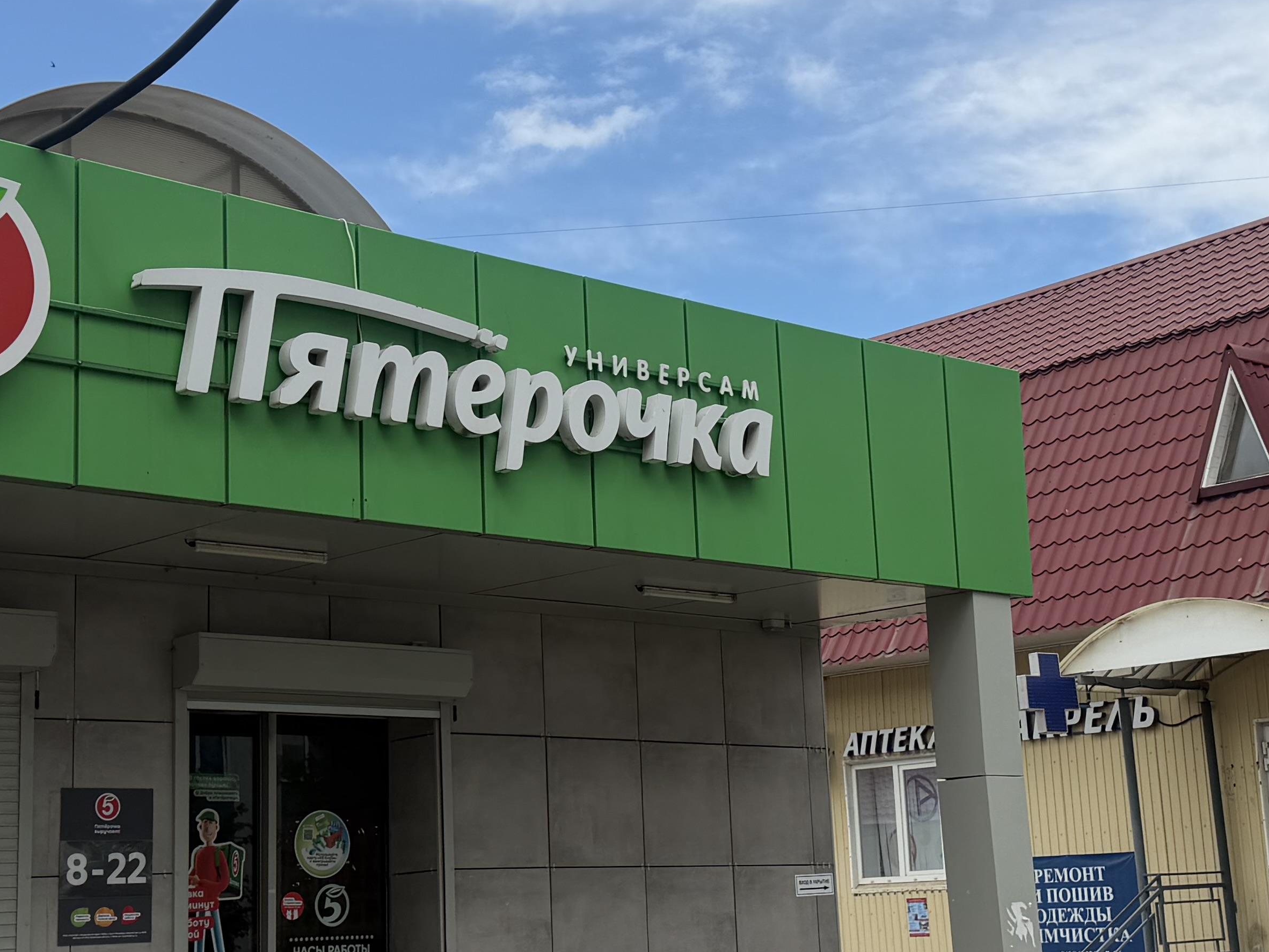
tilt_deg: +11.7
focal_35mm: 58
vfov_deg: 25.2
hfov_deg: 33.2
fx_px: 2126
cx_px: 622
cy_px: 500
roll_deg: +2.3
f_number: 1.78
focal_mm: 6.76
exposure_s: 1/3584
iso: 80
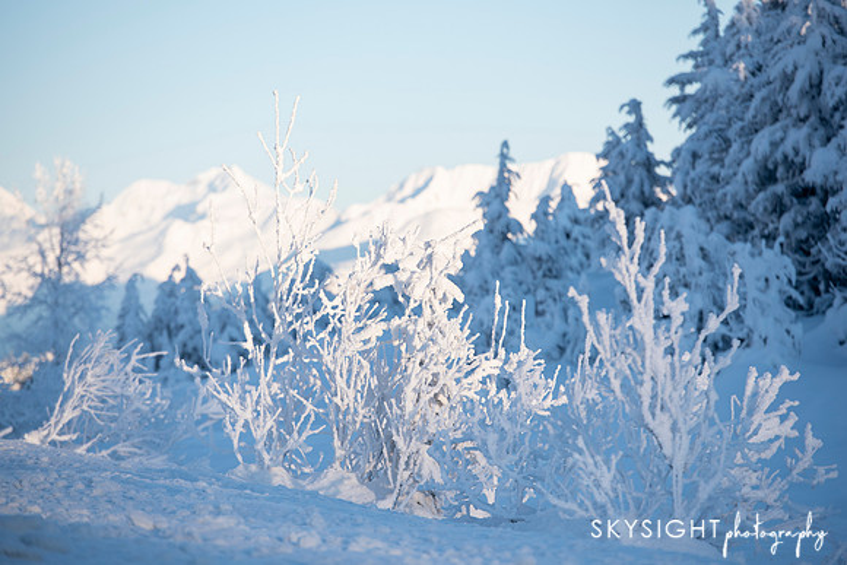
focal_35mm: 185
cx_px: 424
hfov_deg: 11.1
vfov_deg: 7.4
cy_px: 282
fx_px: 4353
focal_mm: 185
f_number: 4
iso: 250
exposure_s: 1/1000
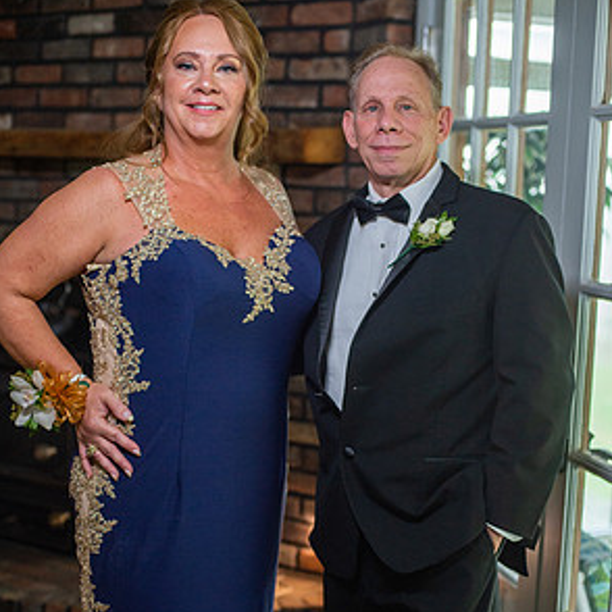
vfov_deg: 26.3
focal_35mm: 65
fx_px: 1300
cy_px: 425
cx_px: 307
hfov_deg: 26.5
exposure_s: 1/400
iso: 1000
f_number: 2.5
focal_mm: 50
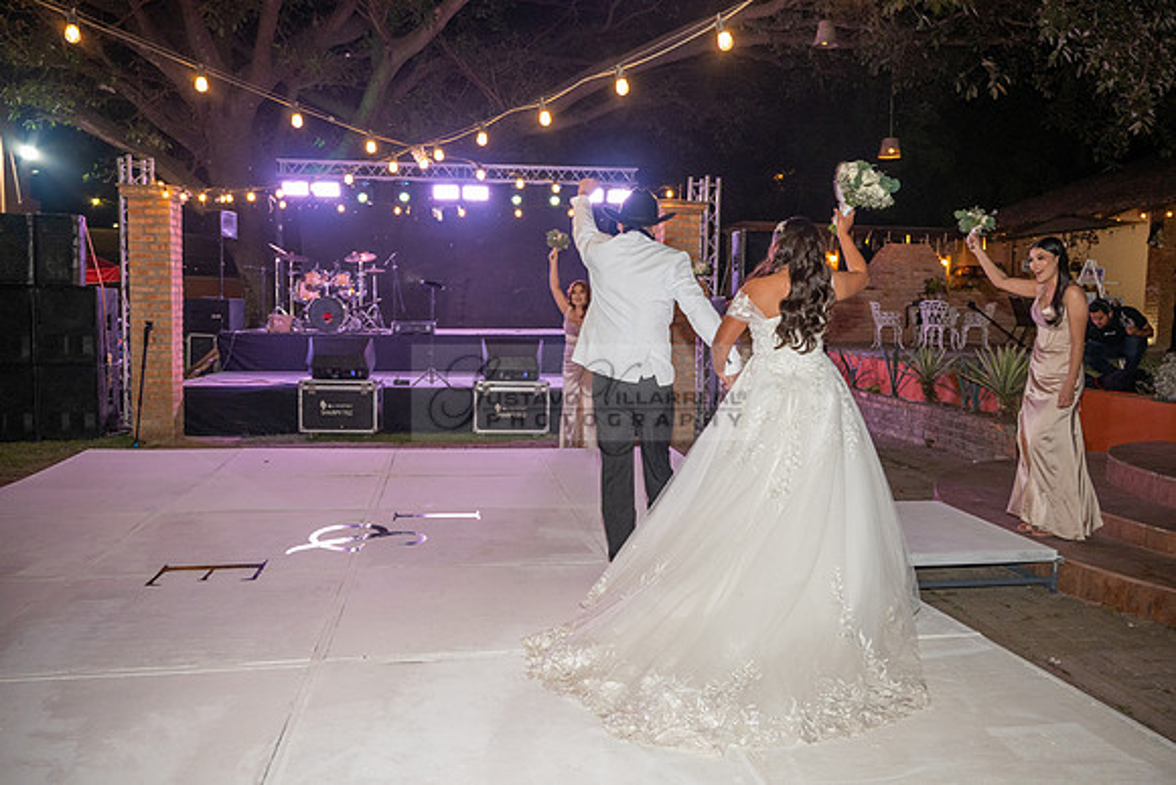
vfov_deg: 46.4
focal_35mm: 28
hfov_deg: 65.5
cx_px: 588
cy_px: 392
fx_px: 915
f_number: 4
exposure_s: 1/160
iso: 2000
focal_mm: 28
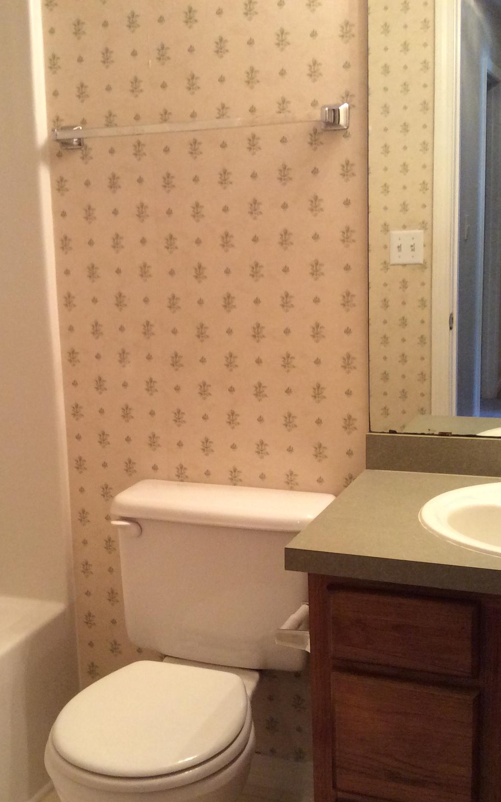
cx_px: 184
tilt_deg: -10.8
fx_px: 1005
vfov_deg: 43.5
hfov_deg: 27.9
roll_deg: +2.7
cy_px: 404
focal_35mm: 46
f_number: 2.4
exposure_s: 1/24
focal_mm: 3.3
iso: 125
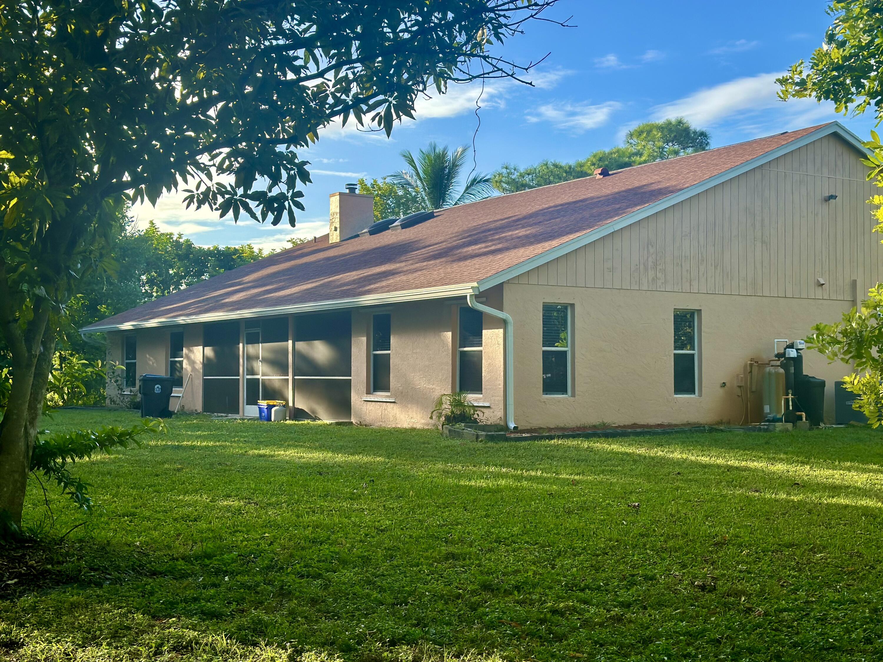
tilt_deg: +1.9
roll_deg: +0.4
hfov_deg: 39.7
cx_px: 442
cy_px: 331
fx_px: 1224
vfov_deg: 30.3
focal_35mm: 48
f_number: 1.78
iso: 80
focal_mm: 6.86
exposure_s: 1/1695
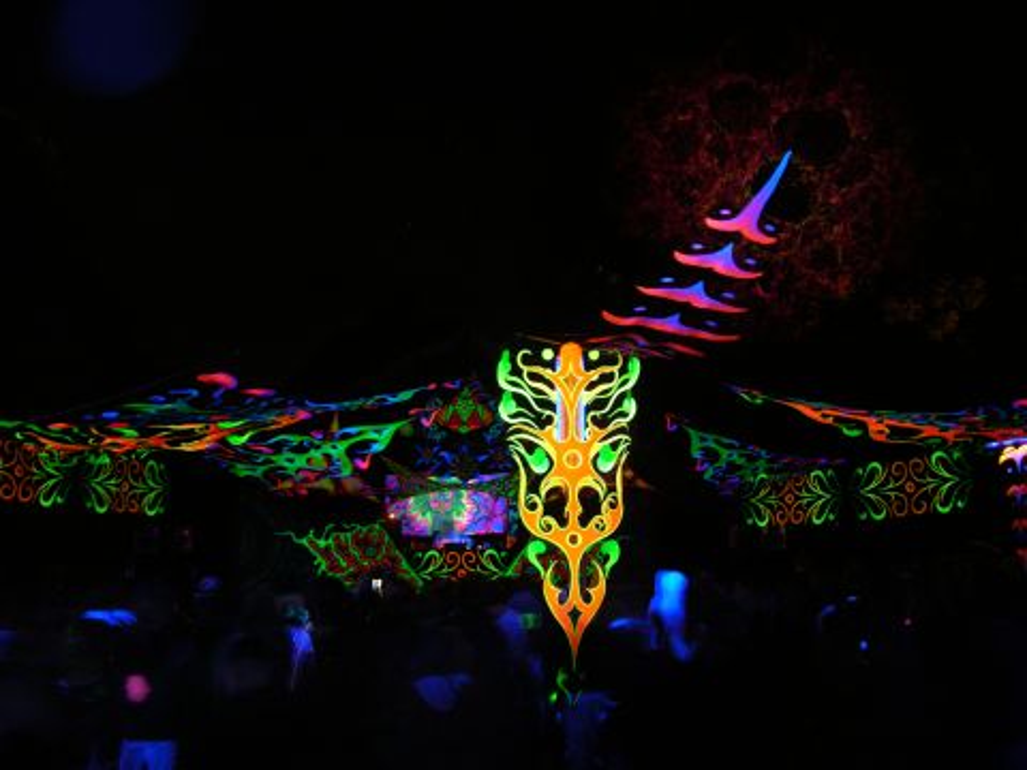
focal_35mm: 35
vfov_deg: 40.7
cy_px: 385
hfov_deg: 52.6
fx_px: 1038
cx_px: 514
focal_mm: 8.9
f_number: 2.8
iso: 200
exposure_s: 3.63
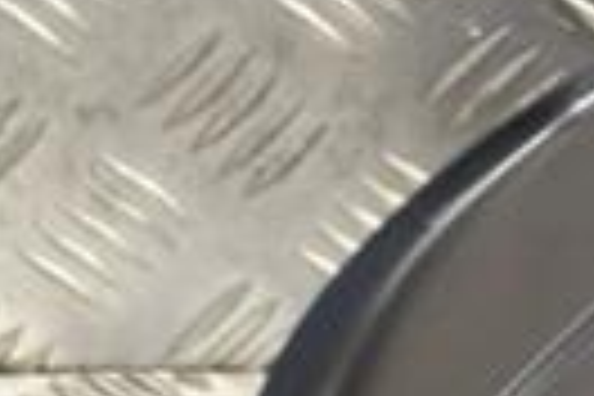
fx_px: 4504
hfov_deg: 7.3
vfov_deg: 5.0
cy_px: 400
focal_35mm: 273
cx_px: 1152
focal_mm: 40
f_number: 8
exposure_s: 1/250
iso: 3200
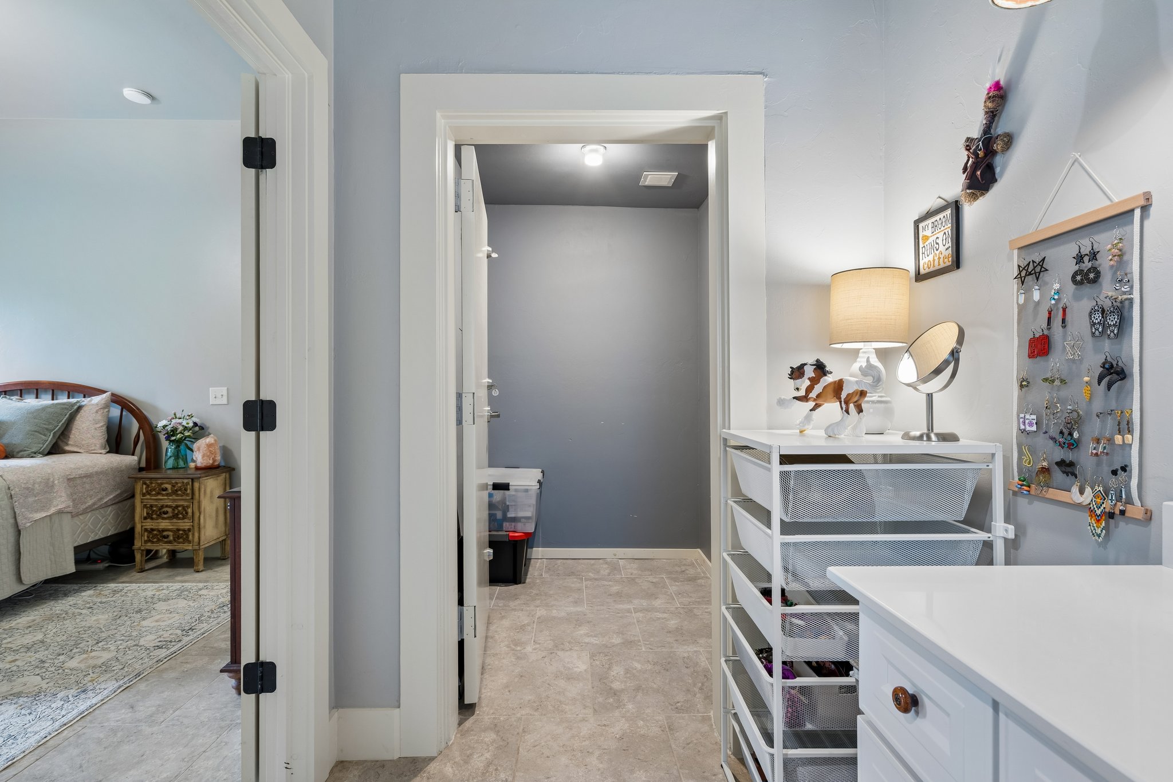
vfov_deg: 70.4
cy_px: 391
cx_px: 586
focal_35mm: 17
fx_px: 554
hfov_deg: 93.3
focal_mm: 17
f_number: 8
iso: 200
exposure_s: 1/8
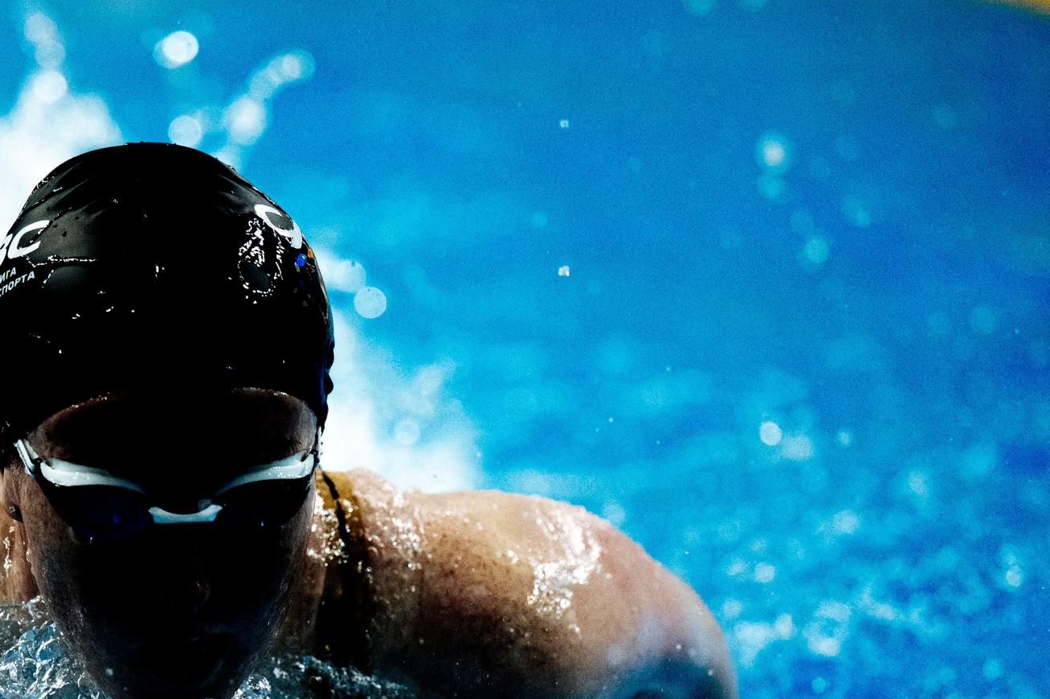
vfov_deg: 5.1
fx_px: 7785
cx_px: 150
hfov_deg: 7.7
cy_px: 686
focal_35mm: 267
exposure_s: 1/1600
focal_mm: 125
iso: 3200
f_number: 2.8
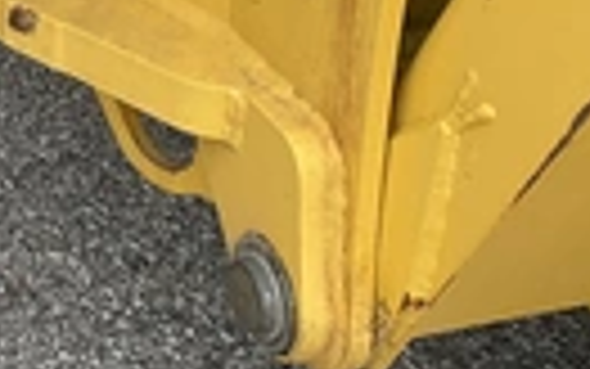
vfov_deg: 12.9
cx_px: -293
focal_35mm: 94
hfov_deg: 19.3
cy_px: -248
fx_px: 1512
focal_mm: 3
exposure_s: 1/231
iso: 20
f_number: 1.8
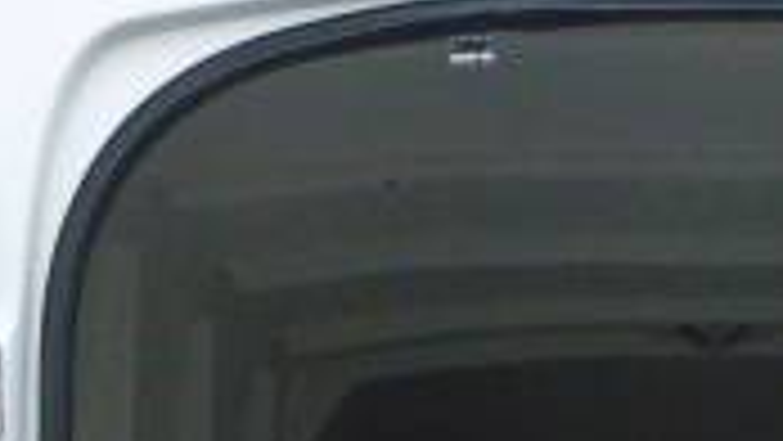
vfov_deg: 11.0
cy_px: 900
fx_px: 2077
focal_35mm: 100
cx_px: 630
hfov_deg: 21.1
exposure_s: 1/10
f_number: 3.9
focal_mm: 4.5
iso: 400
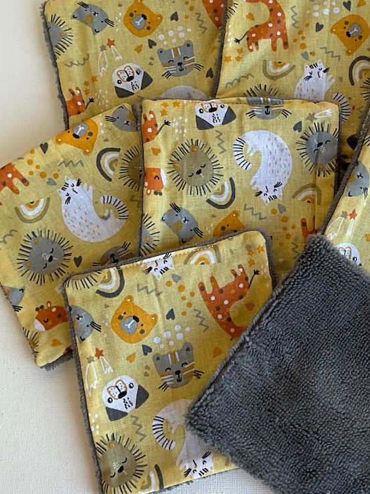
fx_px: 727
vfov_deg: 37.2
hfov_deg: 28.0
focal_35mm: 51
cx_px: 290
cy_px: 180
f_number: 1.8
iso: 25
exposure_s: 1/100
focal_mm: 3
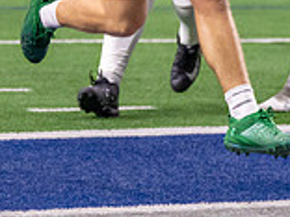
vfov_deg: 3.2
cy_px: -108
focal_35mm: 467
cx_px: 159
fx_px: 3912
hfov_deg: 4.2
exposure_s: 1/1000
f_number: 2.8
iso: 2500
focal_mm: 96
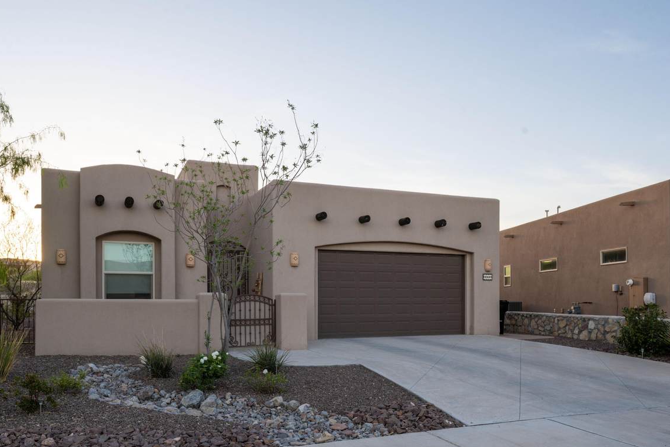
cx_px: 298
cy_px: 251
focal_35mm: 27
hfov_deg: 67.2
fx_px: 503
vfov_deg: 47.8
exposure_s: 1/200
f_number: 8
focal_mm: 24
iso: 320
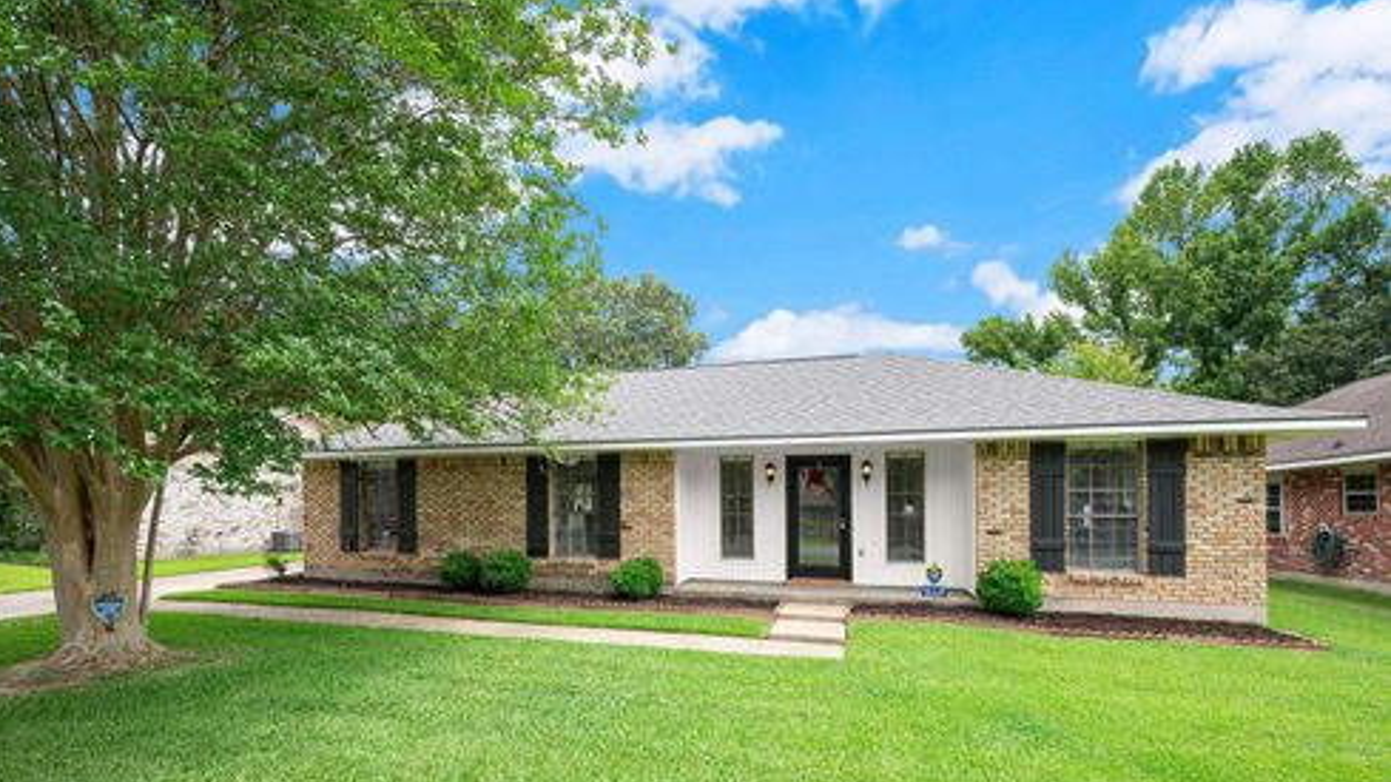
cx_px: 683
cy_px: 442
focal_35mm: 15
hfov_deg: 103.0
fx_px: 553
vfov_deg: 70.2
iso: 400
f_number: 10
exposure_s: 1/250
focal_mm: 14
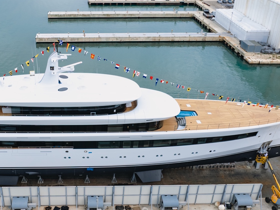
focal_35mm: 43
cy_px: 121
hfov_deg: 42.8
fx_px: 348
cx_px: 78
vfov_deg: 33.5
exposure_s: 1/1000
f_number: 2.8
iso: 100
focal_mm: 12.29
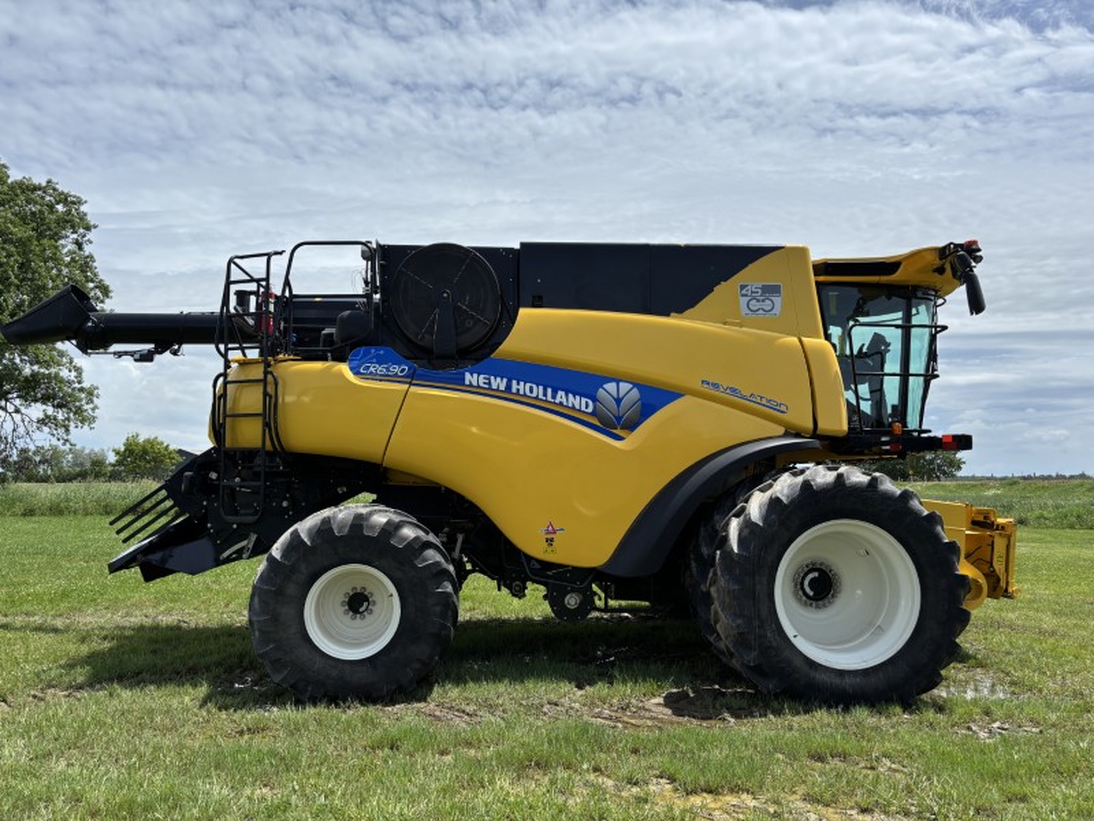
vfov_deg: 53.1
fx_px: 822
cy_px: 410
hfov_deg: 67.3
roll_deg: +0.1
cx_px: 547
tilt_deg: +4.2
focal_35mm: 26
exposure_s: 1/5076
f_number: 1.6
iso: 50
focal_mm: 5.96
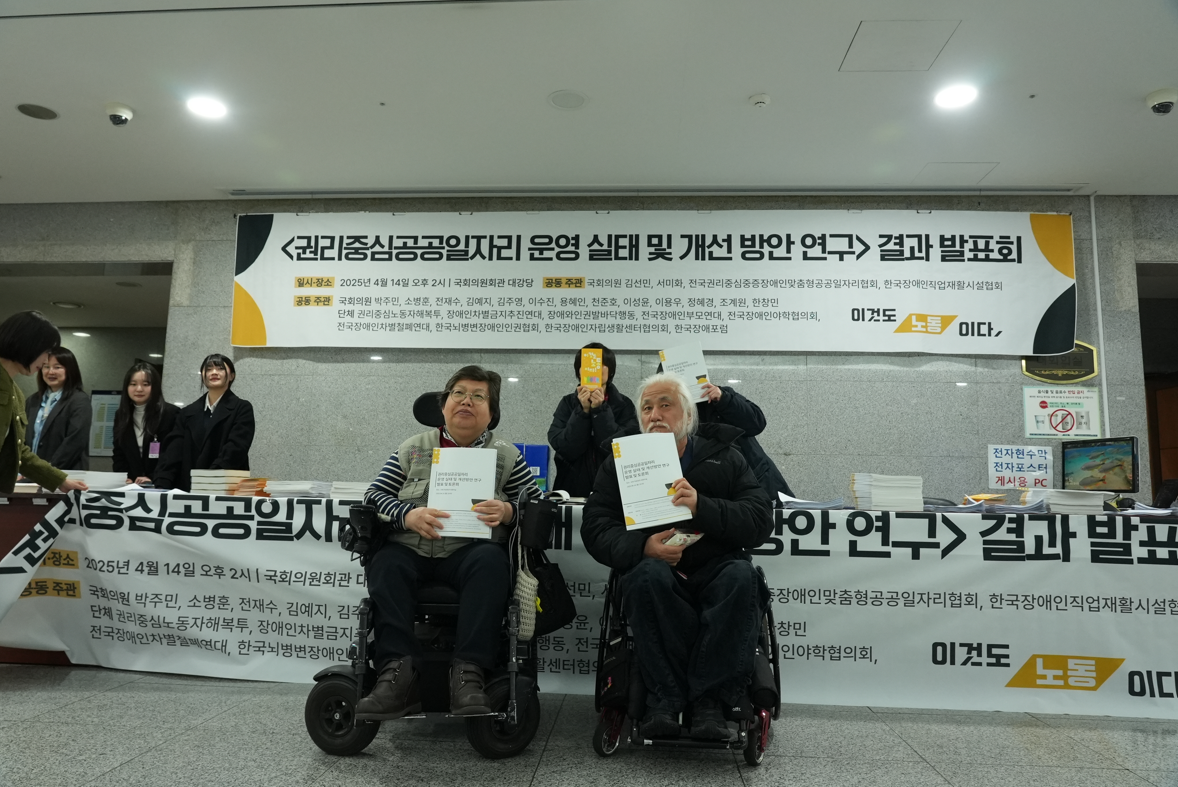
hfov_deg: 71.5
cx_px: 585
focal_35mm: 25
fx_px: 819
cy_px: 397
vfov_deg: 51.3
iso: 5000
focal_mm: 24
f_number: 7.1
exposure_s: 1/100
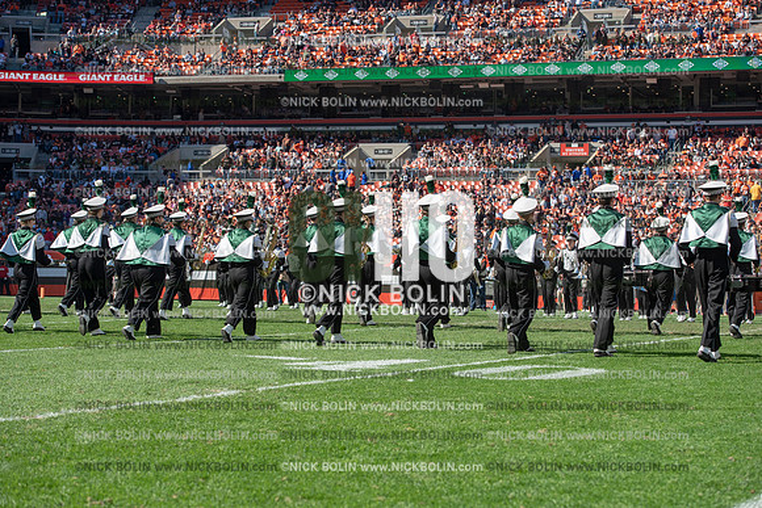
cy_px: 254
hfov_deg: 28.8
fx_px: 1482
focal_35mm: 70
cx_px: 381
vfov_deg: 19.5
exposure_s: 1/2000
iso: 400
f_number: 5
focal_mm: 70
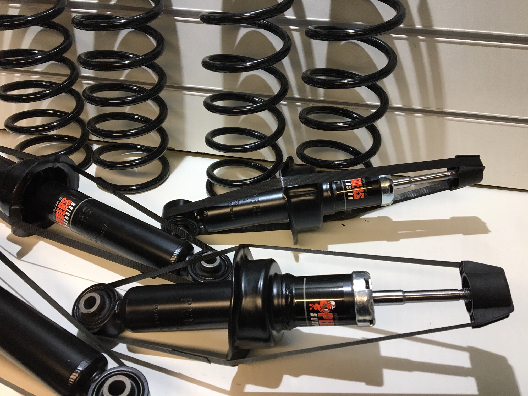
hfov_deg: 61.7
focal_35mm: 29
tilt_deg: -36.1
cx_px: 264
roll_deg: -1.6
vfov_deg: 48.2
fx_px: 442
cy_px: 198
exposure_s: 1/33
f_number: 2.2
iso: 64
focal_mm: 4.15
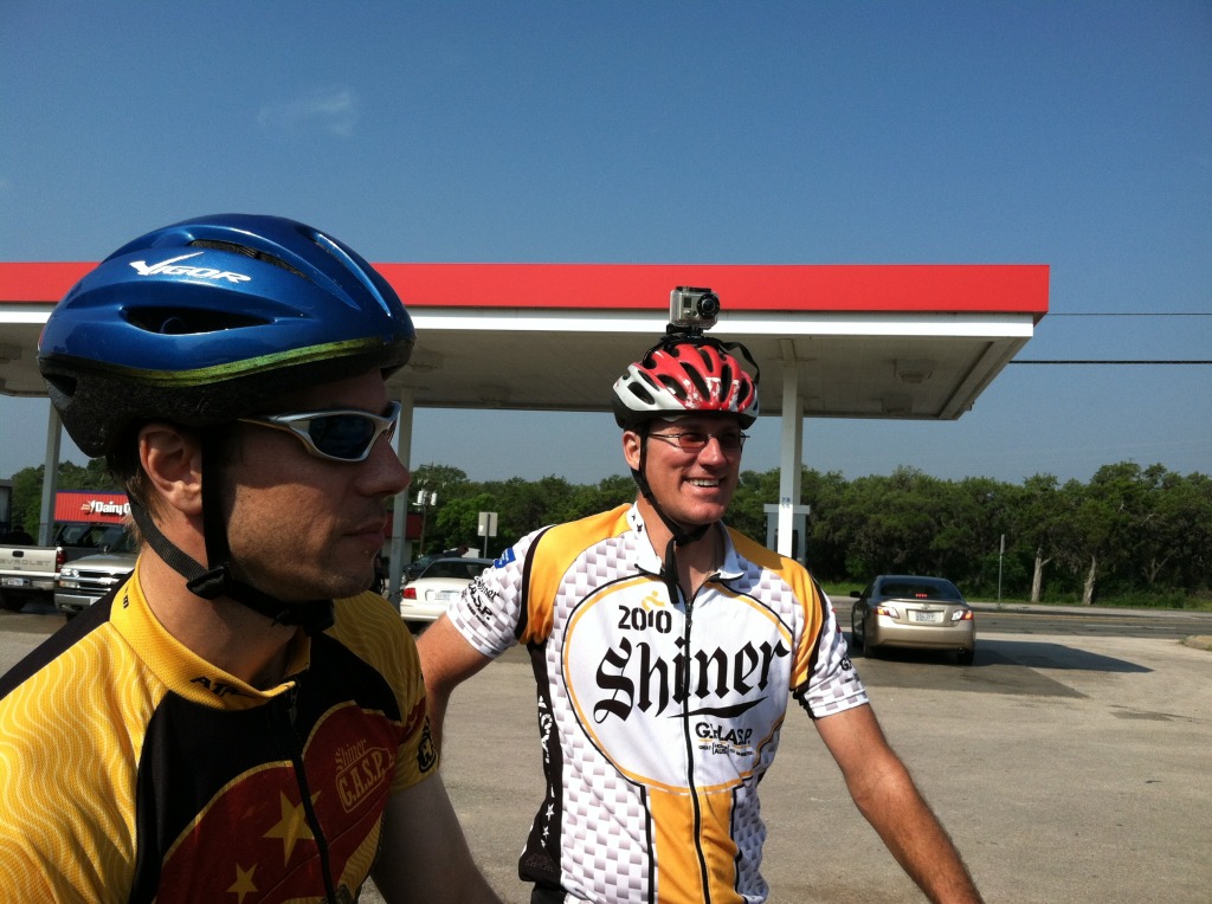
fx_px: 1223
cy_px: 452
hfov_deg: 52.7
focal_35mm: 35
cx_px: 606
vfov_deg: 40.6
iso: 80
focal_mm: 3.85
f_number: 2.8
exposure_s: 1/1368
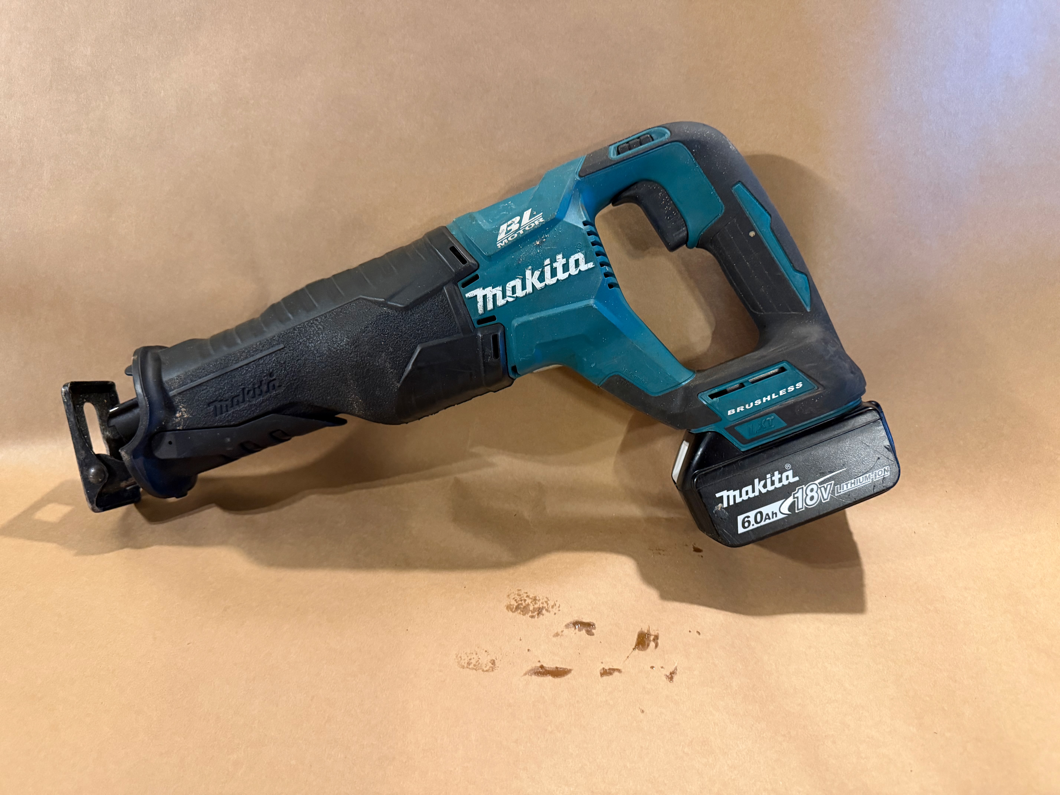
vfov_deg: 56.8
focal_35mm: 24
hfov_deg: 71.6
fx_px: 735
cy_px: 398
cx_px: 530
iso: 640
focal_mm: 6.76
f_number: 1.78
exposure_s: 1/33
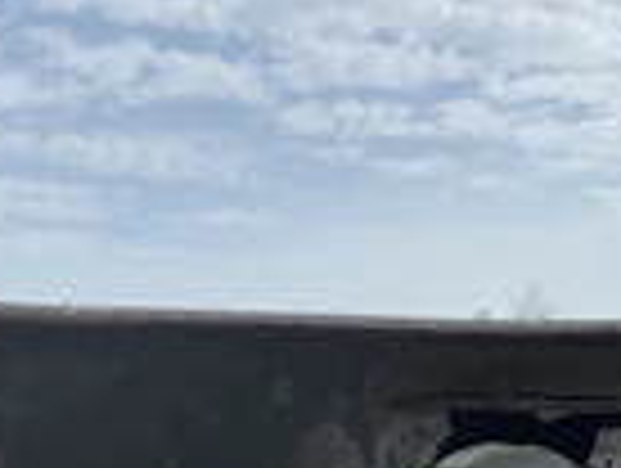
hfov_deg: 23.2
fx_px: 1510
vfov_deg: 16.3
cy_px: 666
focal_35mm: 84
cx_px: 328
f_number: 1.8
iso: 25
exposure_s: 1/1342
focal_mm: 3
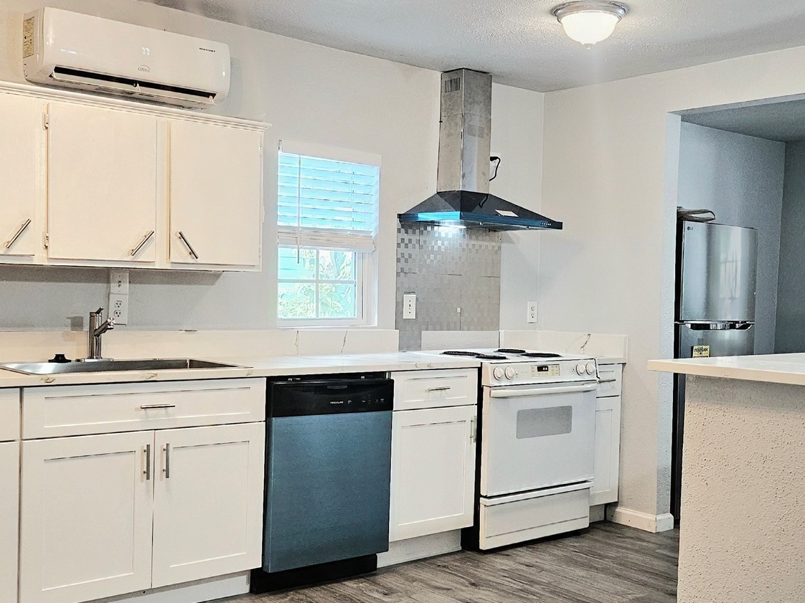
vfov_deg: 34.3
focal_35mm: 42
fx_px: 977
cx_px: 464
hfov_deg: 44.7
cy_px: 328
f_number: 1.8
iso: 200
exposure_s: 1/120
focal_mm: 5.4
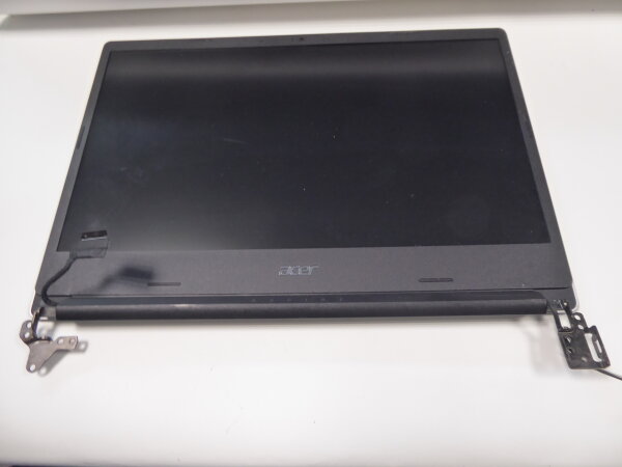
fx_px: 449
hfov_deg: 69.4
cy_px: 234
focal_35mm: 25
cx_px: 311
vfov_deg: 54.9
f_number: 3.3
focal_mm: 4.3
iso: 400
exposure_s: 1/30
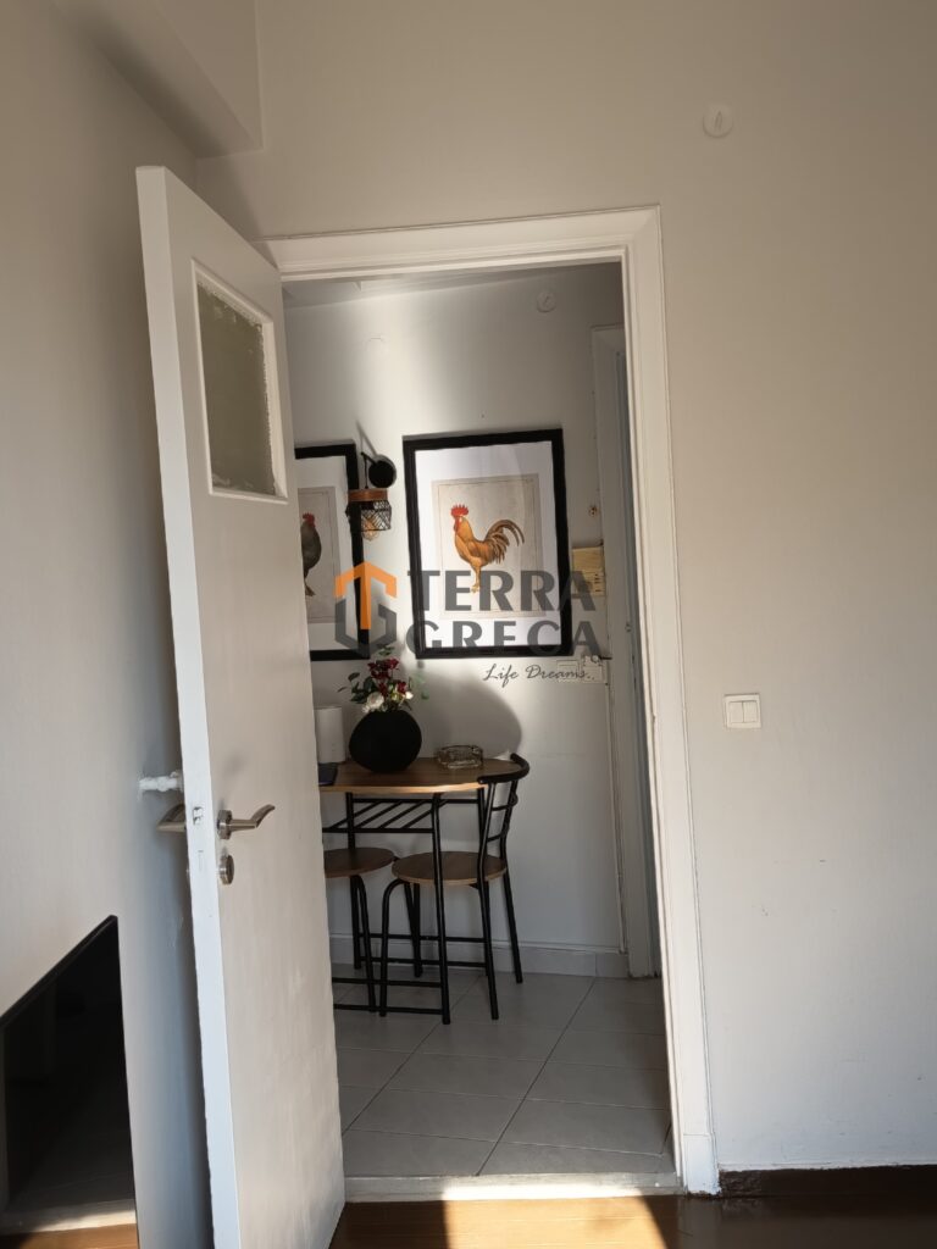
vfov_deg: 51.4
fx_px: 1299
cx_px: 468
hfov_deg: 39.7
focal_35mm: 36
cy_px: 624
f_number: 1.7
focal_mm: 5.27
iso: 156
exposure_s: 1/100
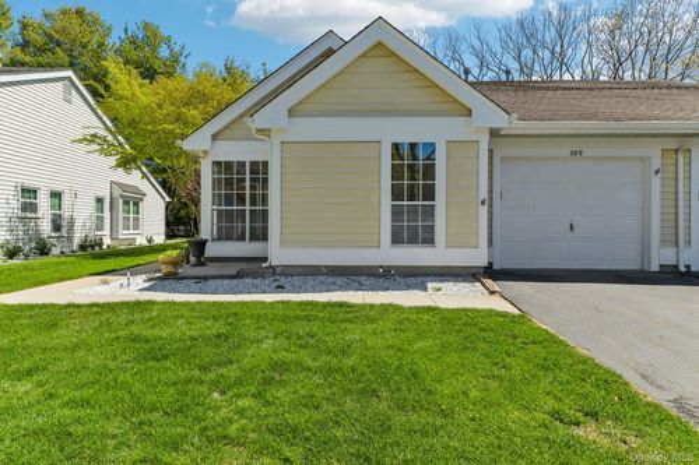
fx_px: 408
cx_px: 350
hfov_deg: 81.2
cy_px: 232
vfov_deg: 59.5
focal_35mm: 21
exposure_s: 1/320
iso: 160
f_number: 8
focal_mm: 21
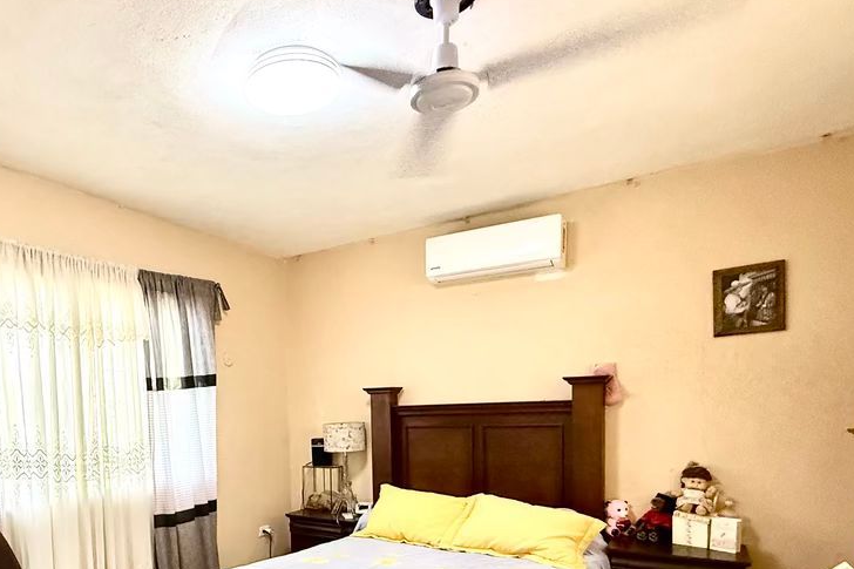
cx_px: 274
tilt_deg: -2.8
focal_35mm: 24
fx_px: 569
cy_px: 445
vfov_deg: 50.3
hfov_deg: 71.3
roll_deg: +1.7
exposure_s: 1/60
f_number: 2.2
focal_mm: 2.22
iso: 250
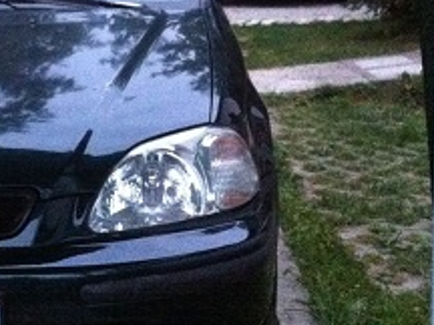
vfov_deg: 17.5
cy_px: 78
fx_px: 1053
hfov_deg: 22.7
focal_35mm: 84
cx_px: 45
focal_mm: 3.85
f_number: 2.8
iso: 1000
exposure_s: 1/15
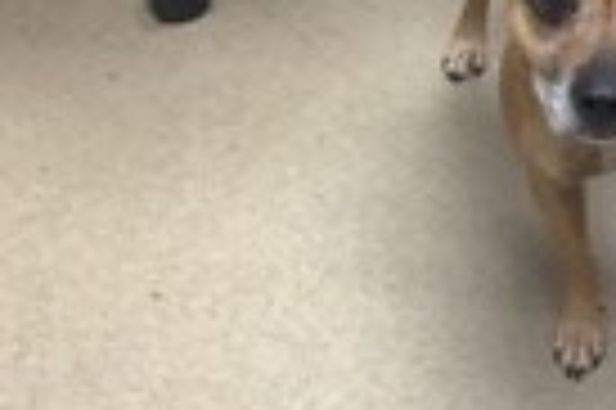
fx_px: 1692
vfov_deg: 13.8
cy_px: 171
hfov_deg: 19.9
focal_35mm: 99
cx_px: 636
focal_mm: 3.3
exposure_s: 1/60
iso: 160
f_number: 2.4
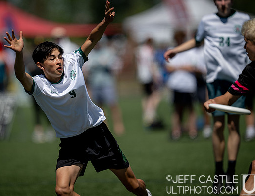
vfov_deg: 3.0
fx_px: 3758
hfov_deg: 3.9
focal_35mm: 506
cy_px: 87
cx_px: 104
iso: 64
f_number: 2.8
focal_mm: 400
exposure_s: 1/4000
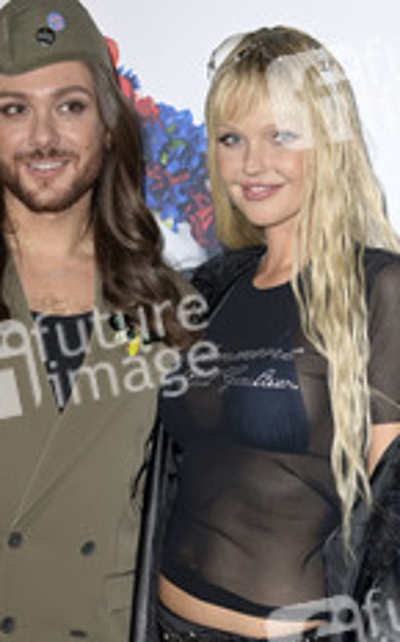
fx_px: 2082
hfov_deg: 11.0
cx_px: 157
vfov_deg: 17.4
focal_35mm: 119
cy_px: 499
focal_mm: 68
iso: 640
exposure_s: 1/250
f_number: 5.6
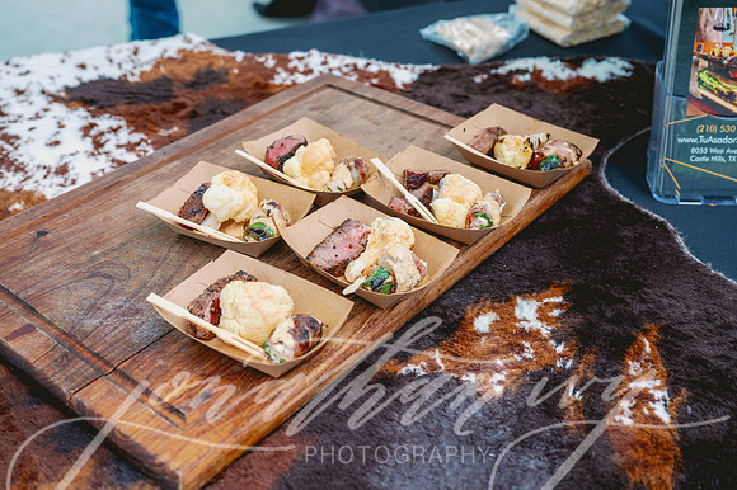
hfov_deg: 45.5
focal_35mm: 43
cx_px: 368
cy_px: 245
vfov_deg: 31.2
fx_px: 880
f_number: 5.6
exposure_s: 1/320
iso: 200
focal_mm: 43
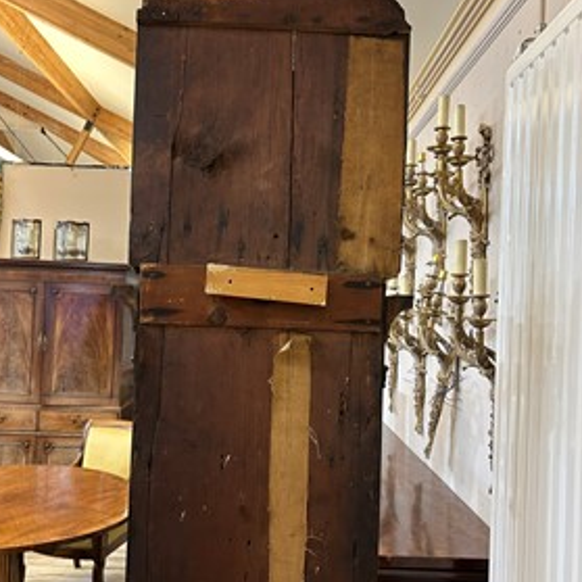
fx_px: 628
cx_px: 280
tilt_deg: +1.7
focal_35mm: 33
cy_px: 305
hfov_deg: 49.7
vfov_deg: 49.7
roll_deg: -3.1
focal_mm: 5.7
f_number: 1.5
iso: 200
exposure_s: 1/50
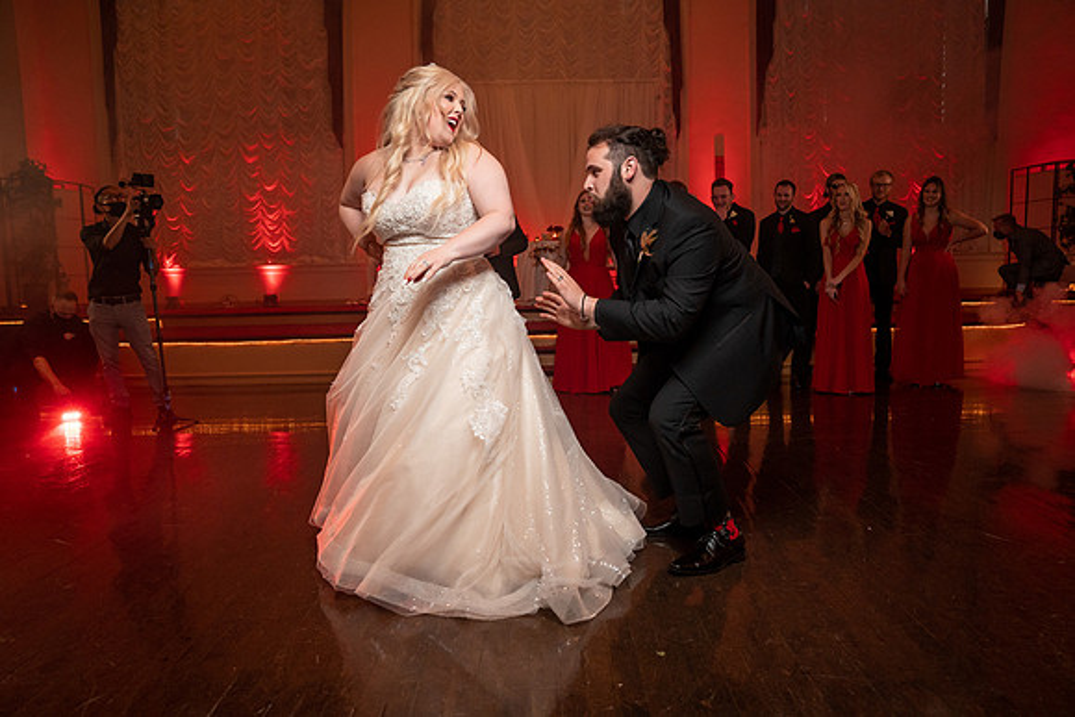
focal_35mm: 24
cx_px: 538
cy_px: 358
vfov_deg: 53.2
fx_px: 717
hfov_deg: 73.7
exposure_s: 1/200
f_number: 4
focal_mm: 24
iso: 2000
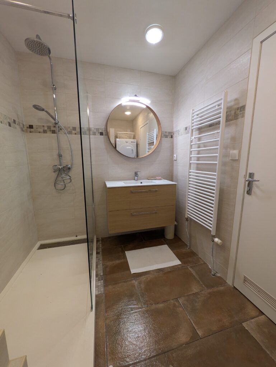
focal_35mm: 14
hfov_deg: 85.7
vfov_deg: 102.0
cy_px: 184
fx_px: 149
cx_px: 138
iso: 109
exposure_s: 1/25
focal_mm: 1.83
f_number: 2.2
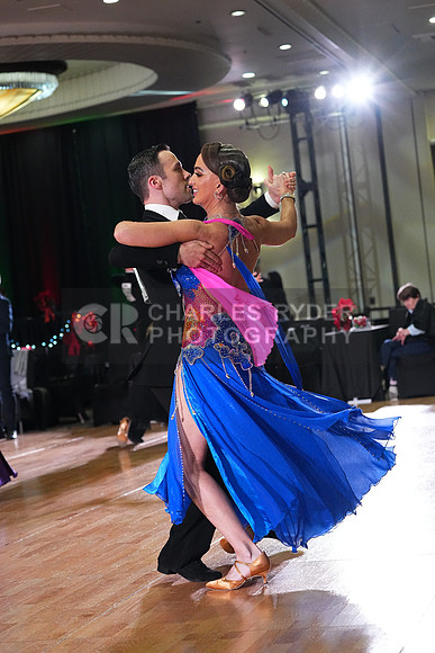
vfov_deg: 26.6
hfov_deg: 18.0
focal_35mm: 76
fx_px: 1377
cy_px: 326
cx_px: 218
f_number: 4.5
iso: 6400
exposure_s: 1/400
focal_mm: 76
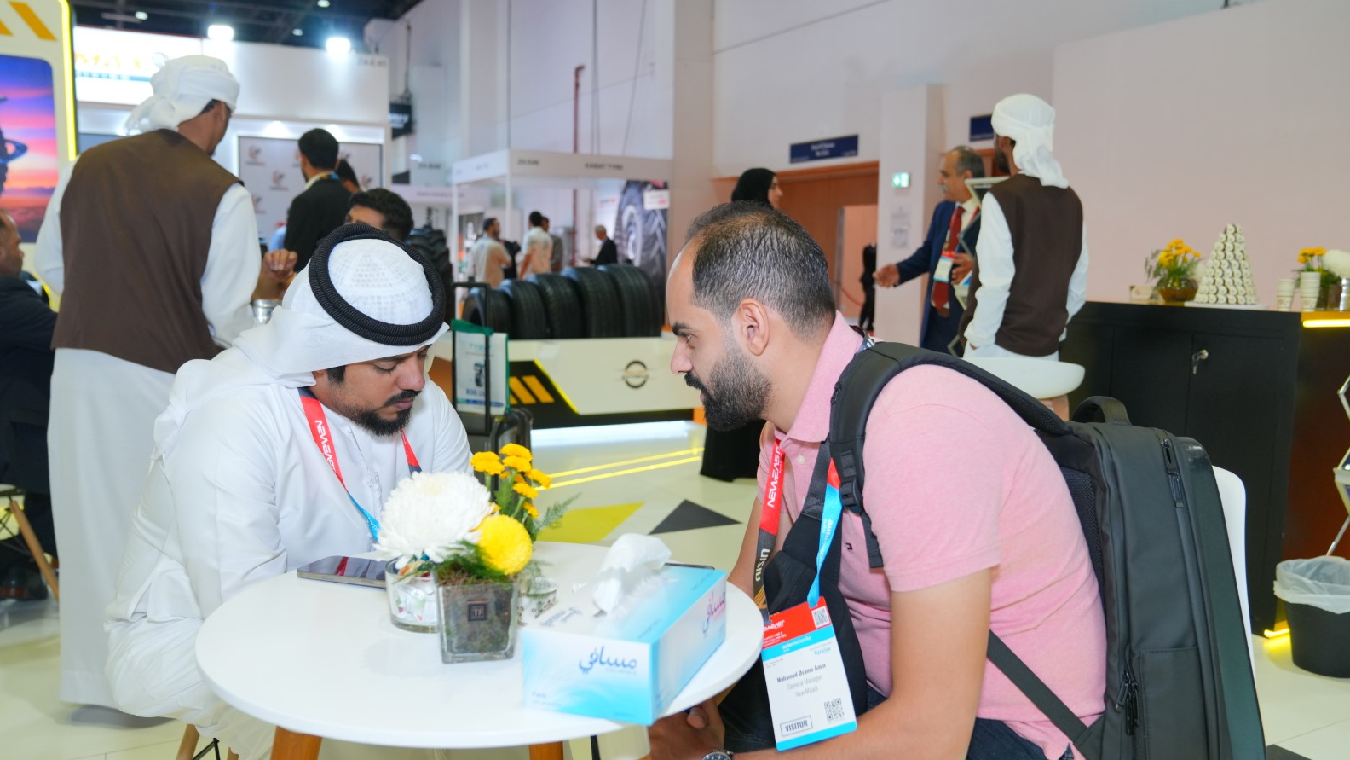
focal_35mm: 30
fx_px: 1074
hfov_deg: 64.3
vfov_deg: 38.9
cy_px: 380
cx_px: 688
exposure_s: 1/160
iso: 800
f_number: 3.5
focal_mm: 28
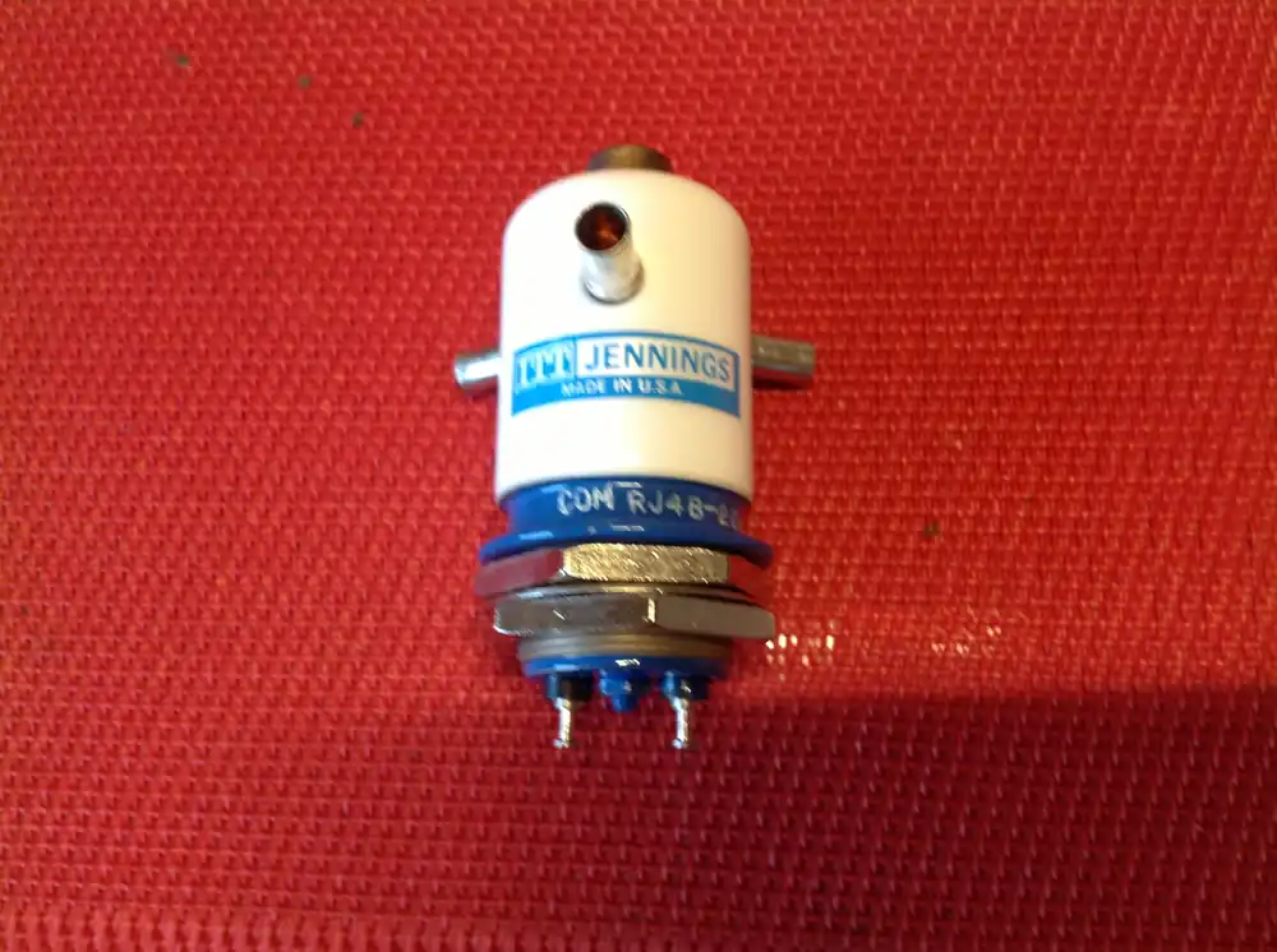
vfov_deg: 40.6
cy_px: 476
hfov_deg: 52.7
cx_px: 638
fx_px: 1289
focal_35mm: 35
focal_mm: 4.28
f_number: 2.4
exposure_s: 1/15
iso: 125
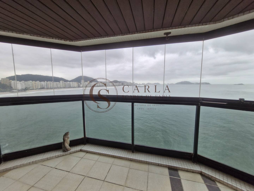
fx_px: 95
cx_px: 127
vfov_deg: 89.9
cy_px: 96
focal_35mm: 13
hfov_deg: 106.2
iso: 50
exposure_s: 1/253
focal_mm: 1.74
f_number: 2.2
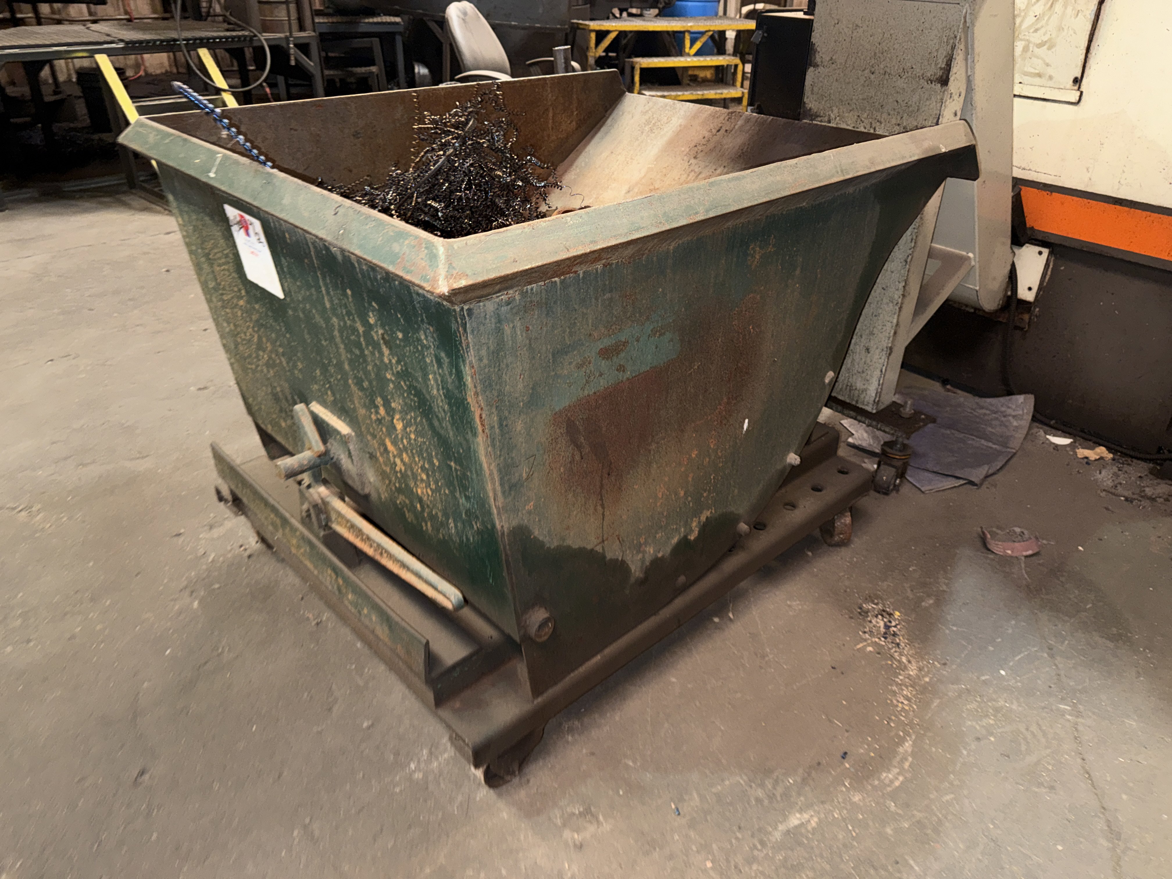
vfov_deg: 56.8
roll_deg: -1.1
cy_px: 440
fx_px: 813
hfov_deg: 71.6
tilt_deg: -28.4
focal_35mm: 24
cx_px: 586
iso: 80
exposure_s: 1/11
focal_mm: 6.76
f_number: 1.78
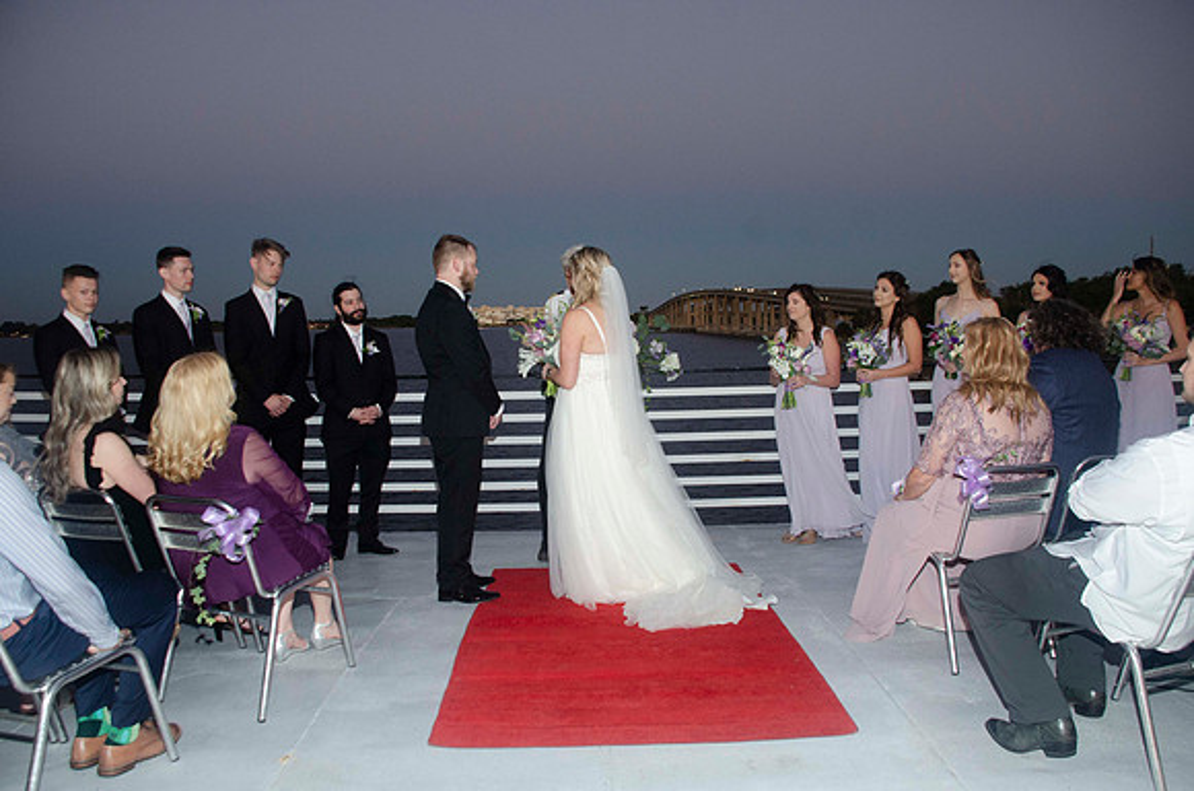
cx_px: 597
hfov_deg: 67.5
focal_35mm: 27
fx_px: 894
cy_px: 396
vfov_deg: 47.7
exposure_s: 1/60
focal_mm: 18
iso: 800
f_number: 5.6
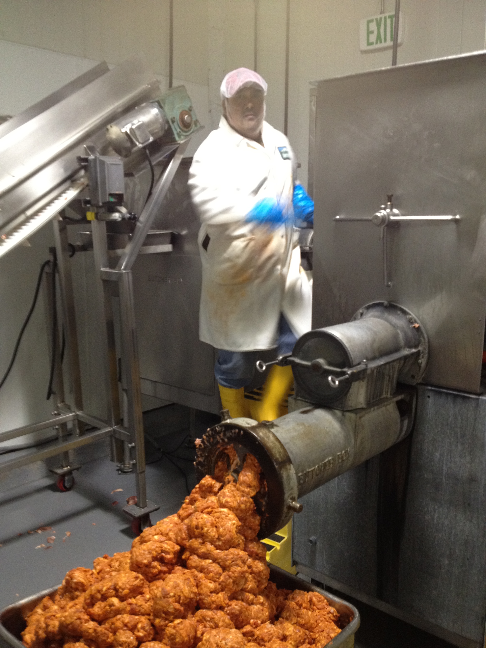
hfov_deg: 40.7
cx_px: 243
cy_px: 324
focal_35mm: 35
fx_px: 655
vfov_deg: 52.6
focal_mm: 4.28
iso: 200
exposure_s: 1/20
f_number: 2.4
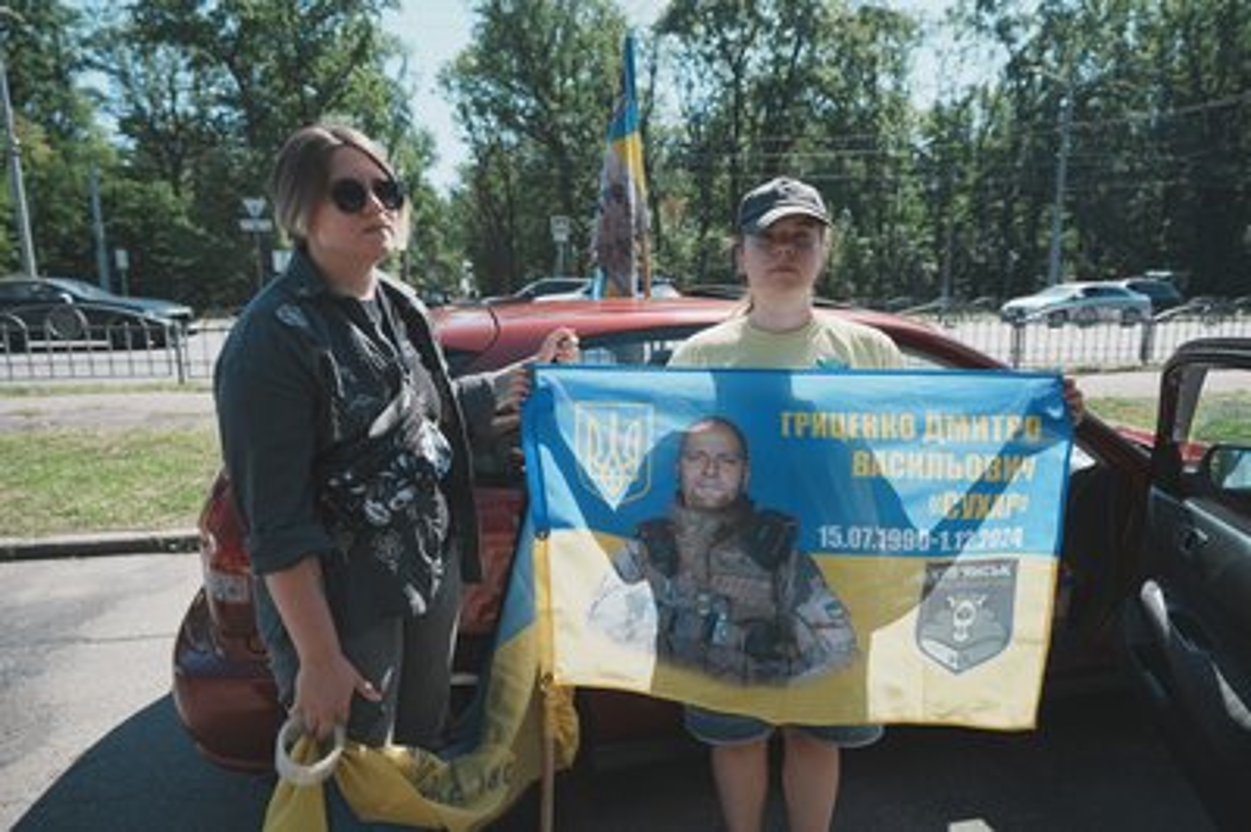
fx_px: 729
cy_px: 416
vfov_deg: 59.4
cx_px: 626
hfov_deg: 81.3
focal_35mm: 21
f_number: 3.5
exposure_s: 1/1000
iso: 100
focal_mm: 21
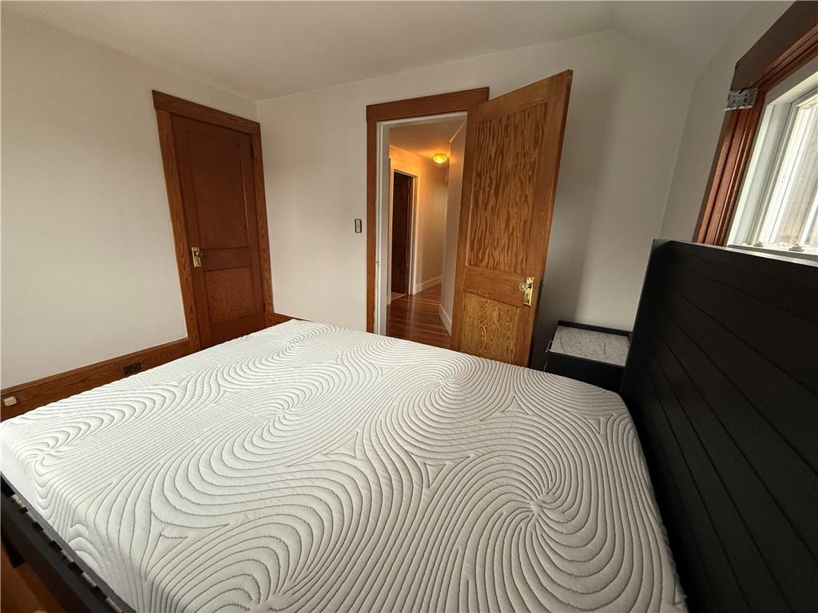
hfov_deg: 102.1
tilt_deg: -15.3
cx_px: 409
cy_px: 306
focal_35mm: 14
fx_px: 331
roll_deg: -1.9
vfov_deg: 85.7
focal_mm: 2.22
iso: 250
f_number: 2.2
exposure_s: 1/60
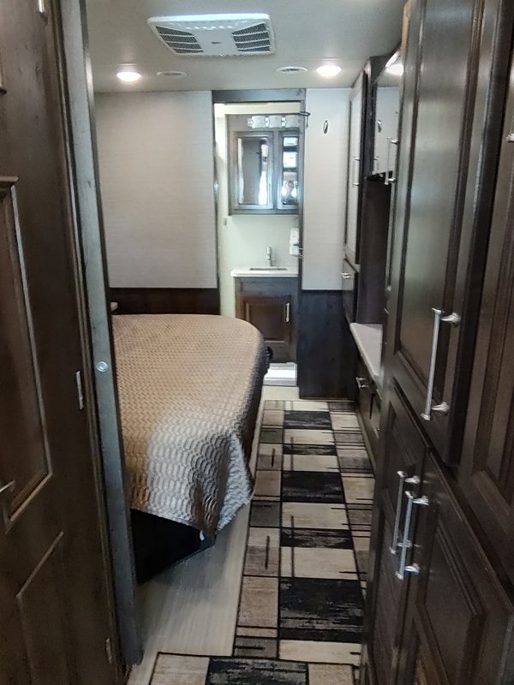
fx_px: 317
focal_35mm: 16
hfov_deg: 78.1
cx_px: 257
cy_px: 342
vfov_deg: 94.5
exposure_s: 1/40
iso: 1169
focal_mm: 1.66
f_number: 2.2
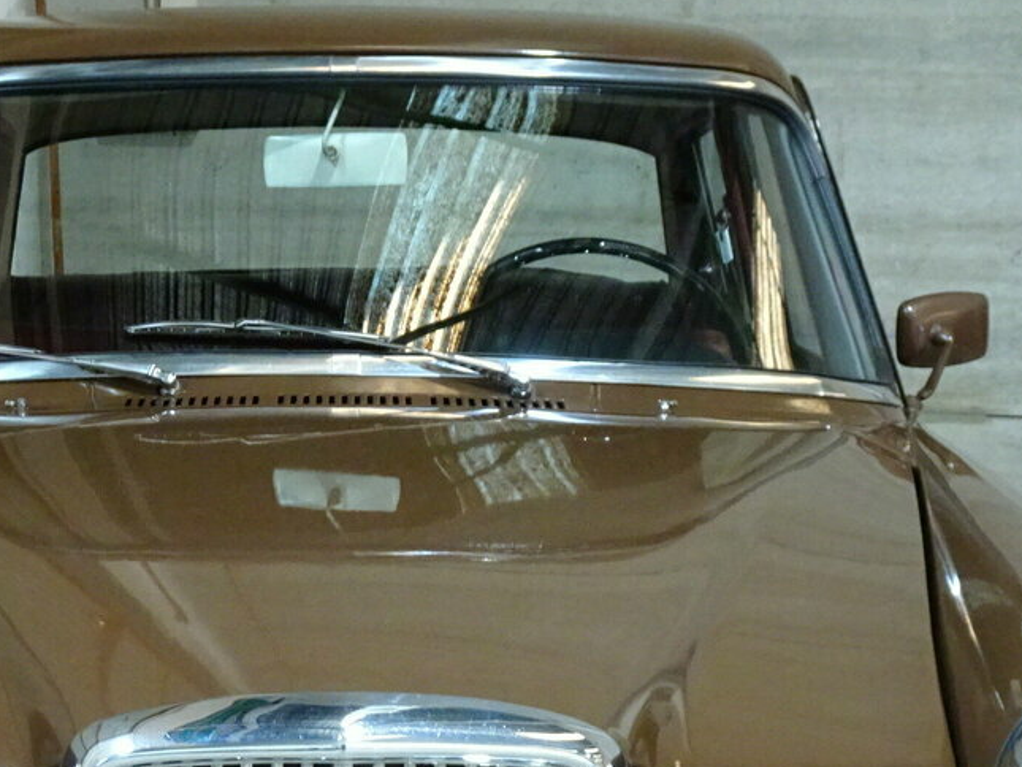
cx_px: 349
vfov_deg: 15.7
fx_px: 2746
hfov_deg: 21.0
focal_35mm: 93
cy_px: 678
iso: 800
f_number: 4.5
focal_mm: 8.51
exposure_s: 1/10
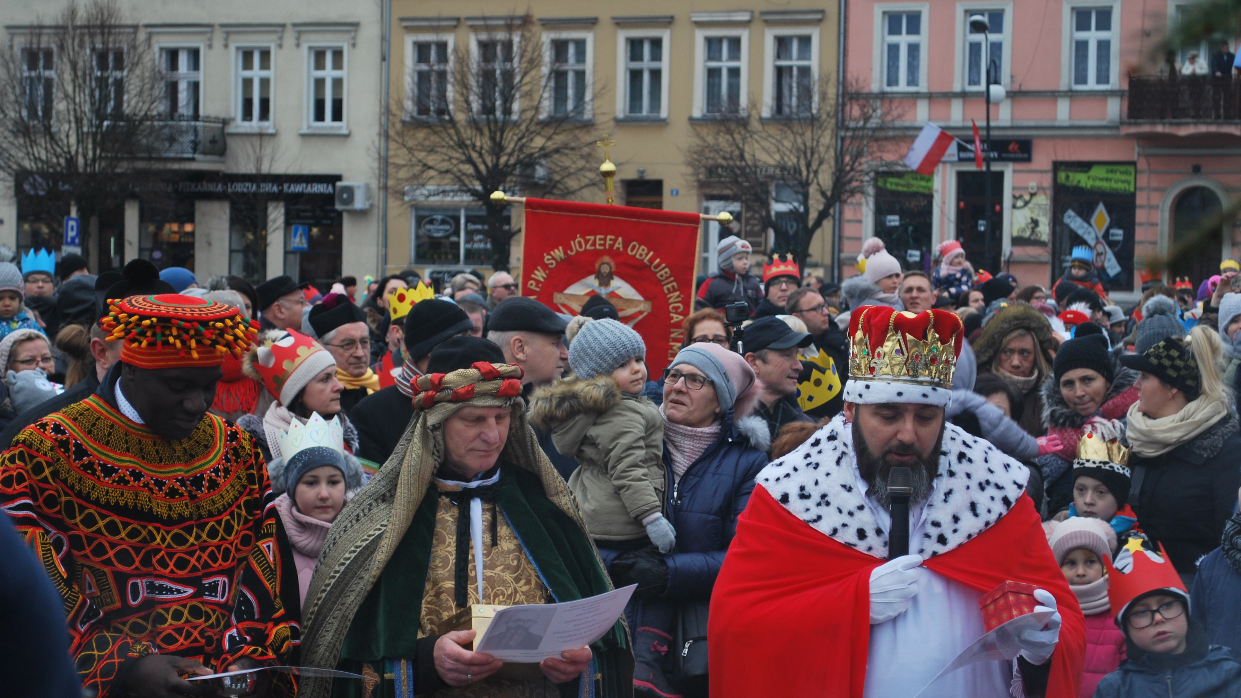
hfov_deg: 22.8
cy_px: 403
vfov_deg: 12.9
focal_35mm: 94
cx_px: 612
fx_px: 3079
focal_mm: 55
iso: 200
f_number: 5.6
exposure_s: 1/80
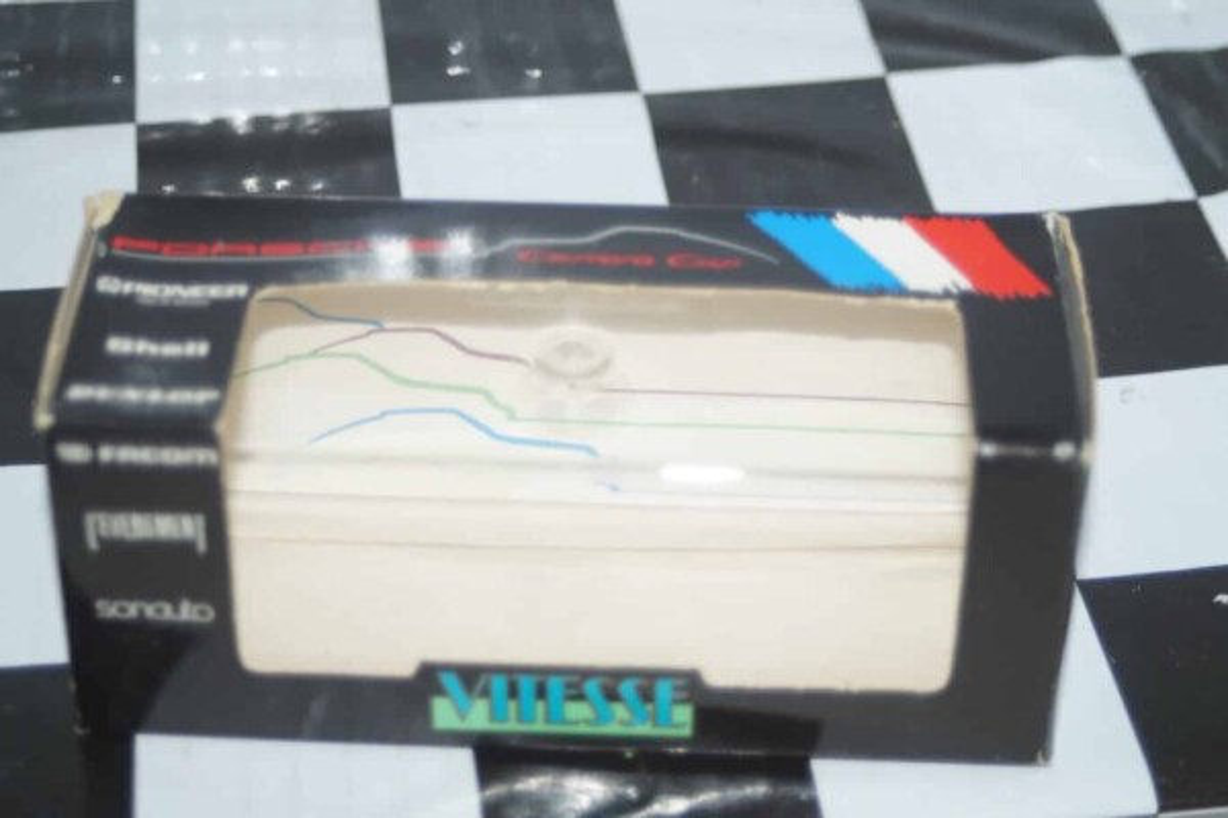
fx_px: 2814
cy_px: 409
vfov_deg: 16.6
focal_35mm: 82
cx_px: 614
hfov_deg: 24.6
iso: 400
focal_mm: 55
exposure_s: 1/125
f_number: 5
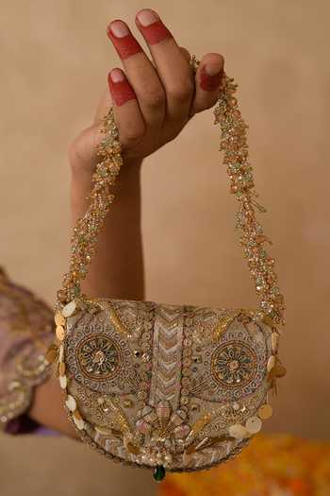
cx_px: 165
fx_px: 687
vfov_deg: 39.6
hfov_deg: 27.0
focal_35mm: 50
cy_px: 248
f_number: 5
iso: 320
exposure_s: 1/125
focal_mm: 50
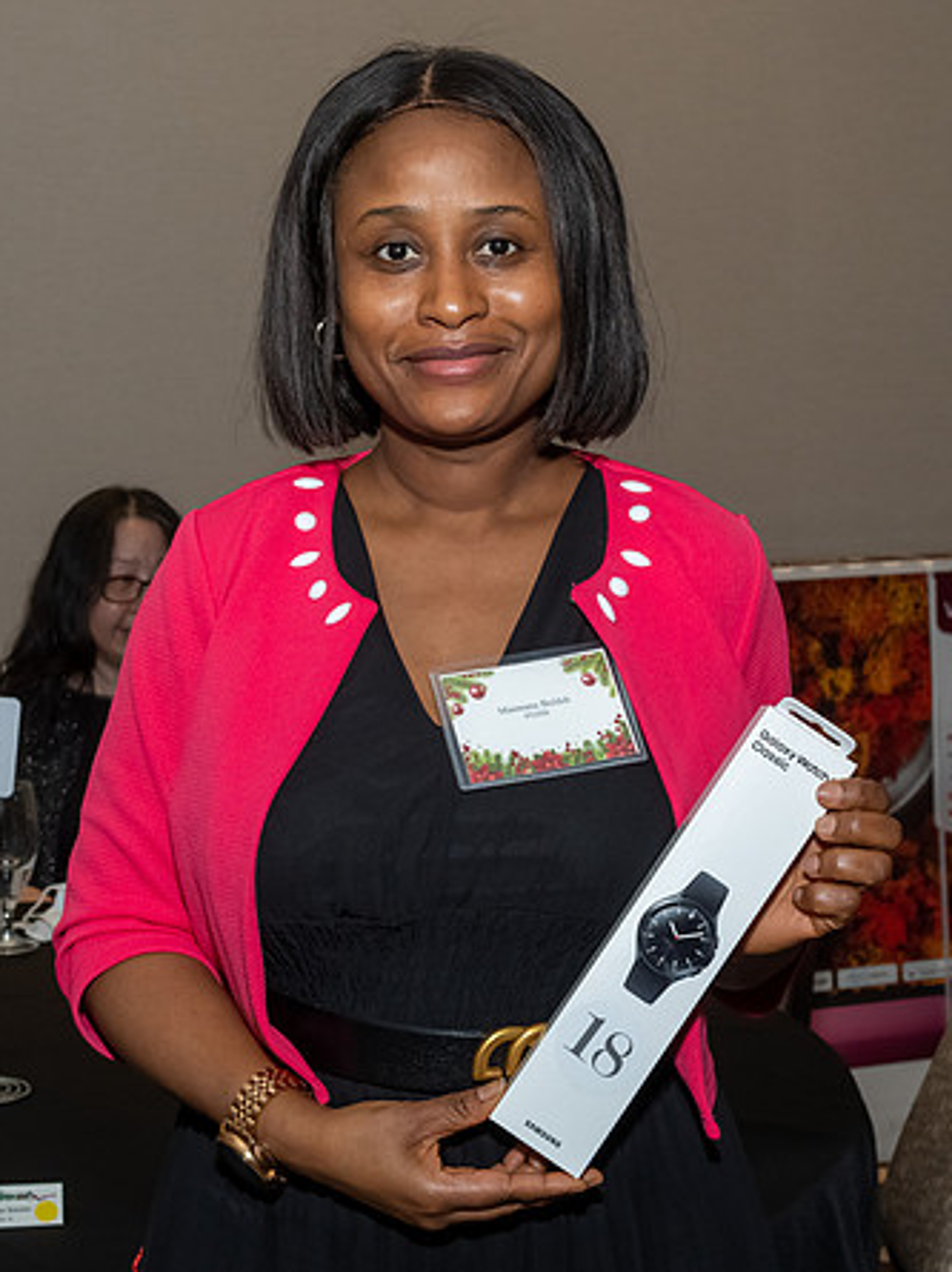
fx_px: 2754
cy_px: 588
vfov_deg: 26.0
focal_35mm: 75
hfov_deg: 19.6
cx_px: 447
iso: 500
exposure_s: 1/250
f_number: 6.3
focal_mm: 30
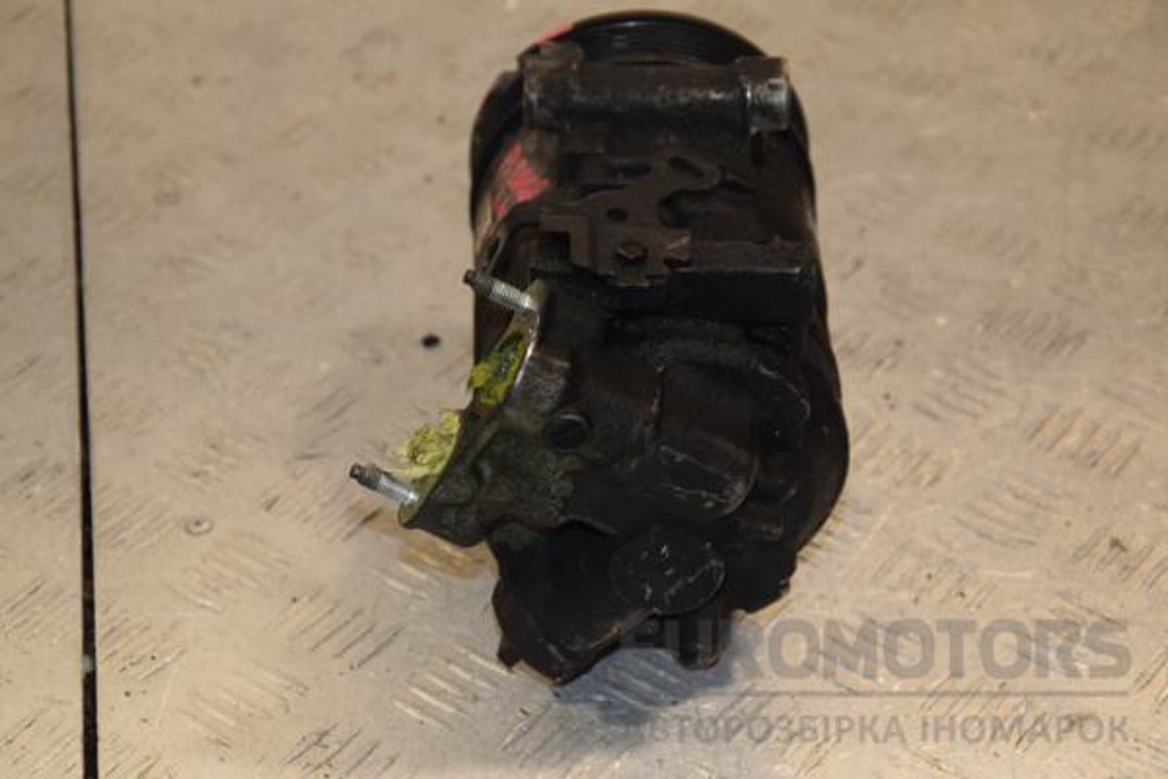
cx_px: 584
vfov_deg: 13.8
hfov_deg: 20.6
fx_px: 3212
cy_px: 390
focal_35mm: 99
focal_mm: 66
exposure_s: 1/200
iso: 800
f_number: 6.3
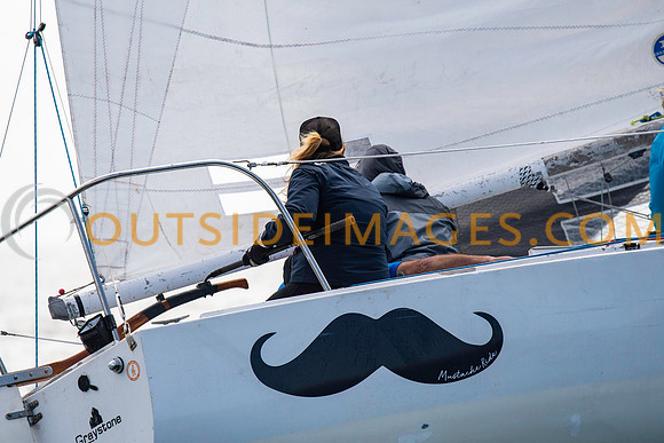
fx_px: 8302
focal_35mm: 450
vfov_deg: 3.1
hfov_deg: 4.6
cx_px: 332
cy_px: 222
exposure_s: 1/3200
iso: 320
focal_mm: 300
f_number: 5
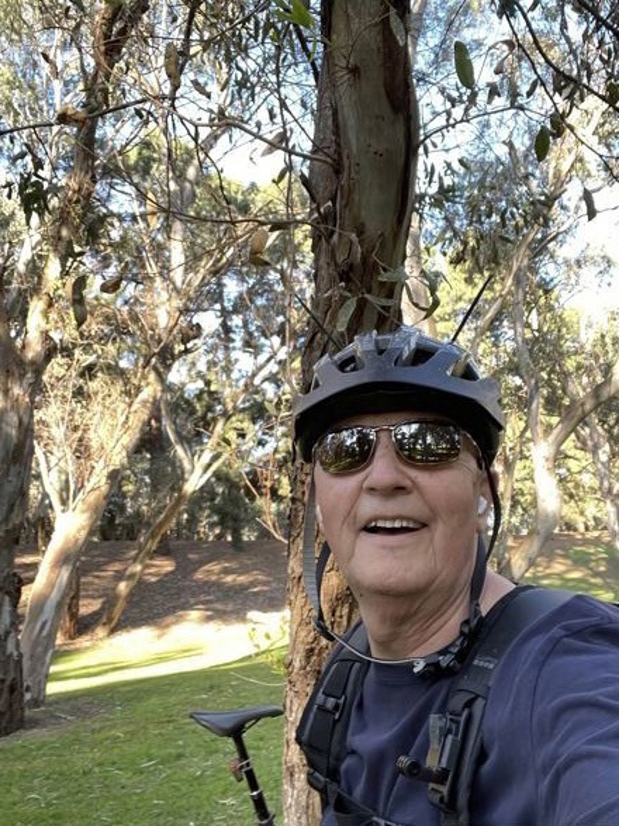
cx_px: 310
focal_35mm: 30
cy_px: 413
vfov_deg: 60.0
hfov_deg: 46.8
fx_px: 716
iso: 100
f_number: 2.2
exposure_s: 1/74
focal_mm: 2.71
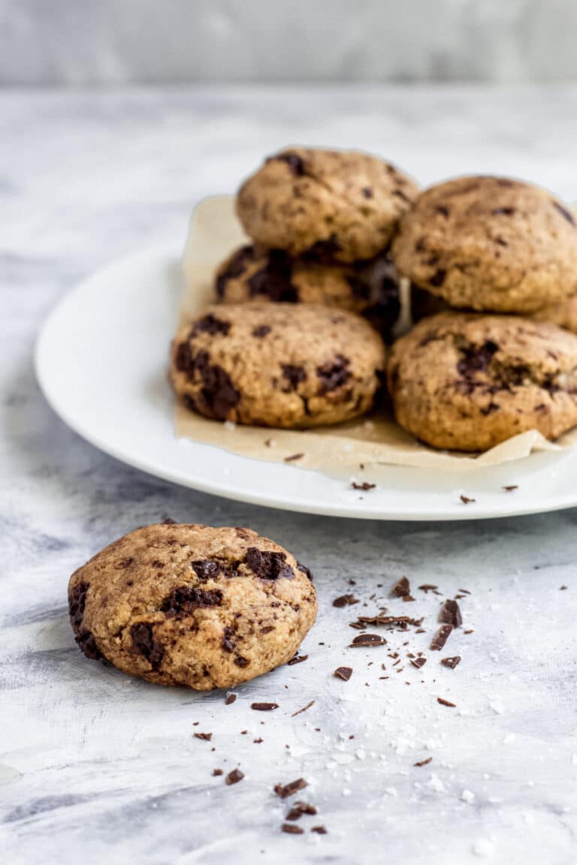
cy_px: 432
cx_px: 288
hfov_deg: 18.2
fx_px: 1803
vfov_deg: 27.0
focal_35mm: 75
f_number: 5.6
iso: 140
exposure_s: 1/60
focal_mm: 50
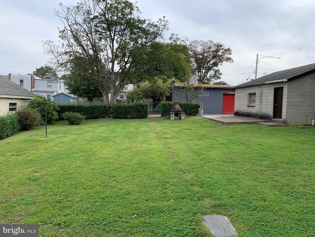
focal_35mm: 26
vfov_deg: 53.1
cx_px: 158
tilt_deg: -2.9
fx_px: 237
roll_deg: -1.1
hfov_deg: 67.3
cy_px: 118
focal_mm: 4.25
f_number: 1.8
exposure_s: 1/962
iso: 25
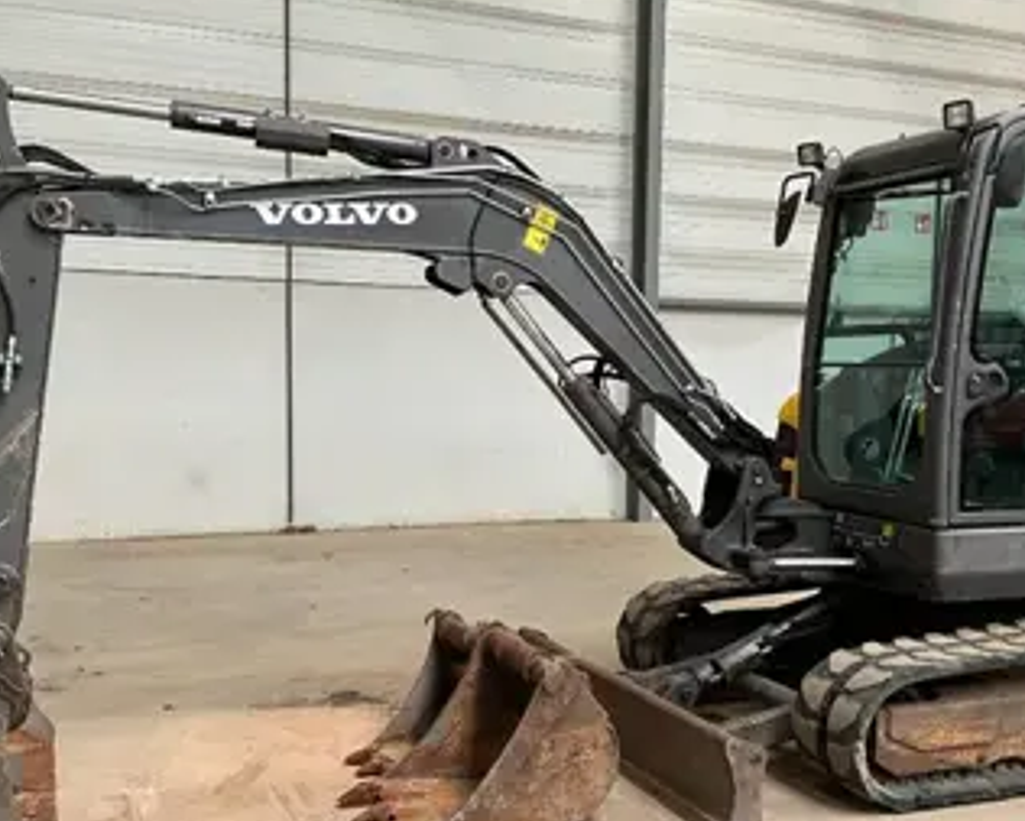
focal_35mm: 43
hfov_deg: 42.8
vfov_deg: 34.8
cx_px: 594
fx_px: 1305
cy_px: 496
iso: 64
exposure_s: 1/69
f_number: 1.8
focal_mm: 3
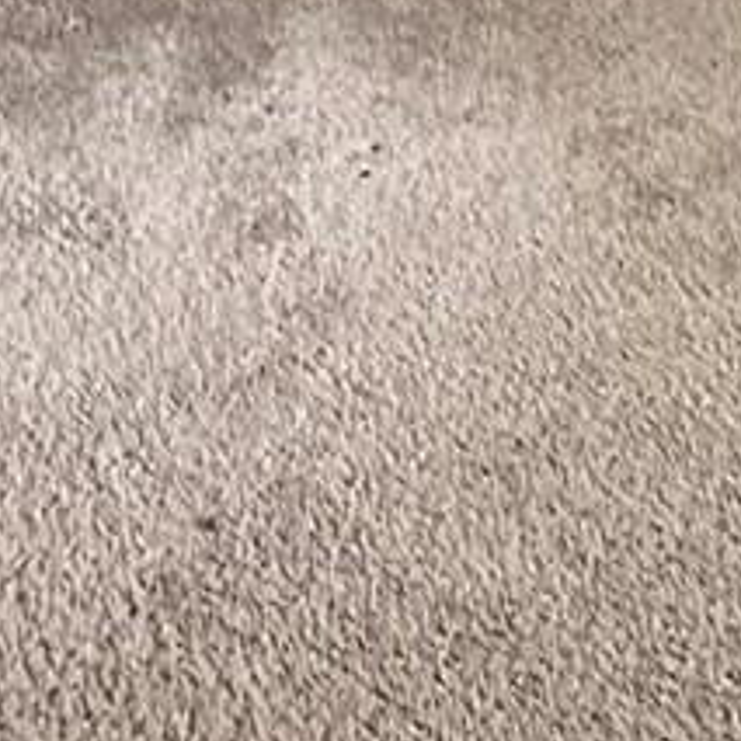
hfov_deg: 18.7
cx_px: 372
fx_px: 2252
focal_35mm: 93
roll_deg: -0.8
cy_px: -744
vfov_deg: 15.1
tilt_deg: -5.5
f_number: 2.2
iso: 640
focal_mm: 2.22
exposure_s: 1/60
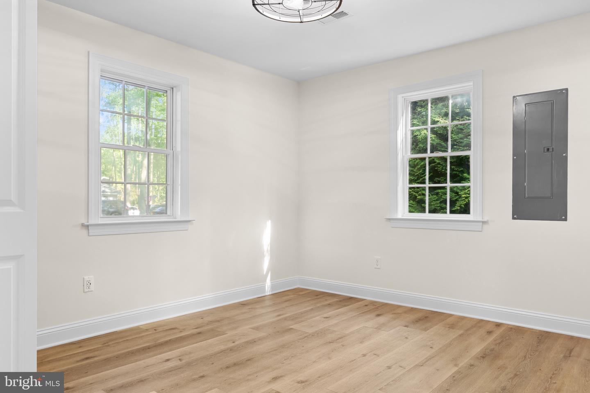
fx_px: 401
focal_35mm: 24
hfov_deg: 72.7
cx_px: 295
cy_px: 196
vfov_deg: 52.3
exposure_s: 1
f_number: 7.1
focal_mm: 16.3
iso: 200
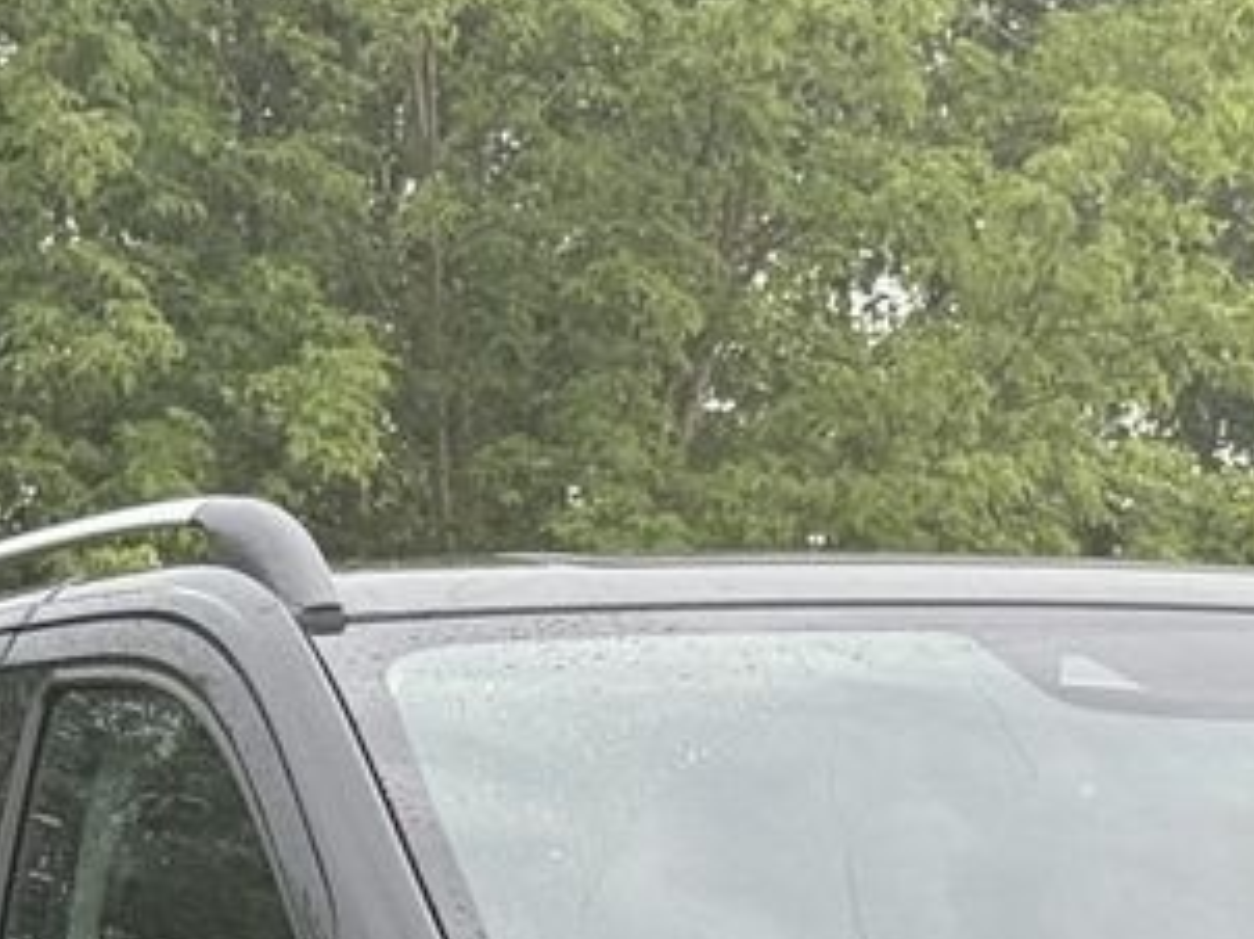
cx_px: 1005
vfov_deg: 7.5
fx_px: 6914
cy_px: 1841
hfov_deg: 10.3
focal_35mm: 191
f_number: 1.78
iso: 64
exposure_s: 1/366
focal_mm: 6.76
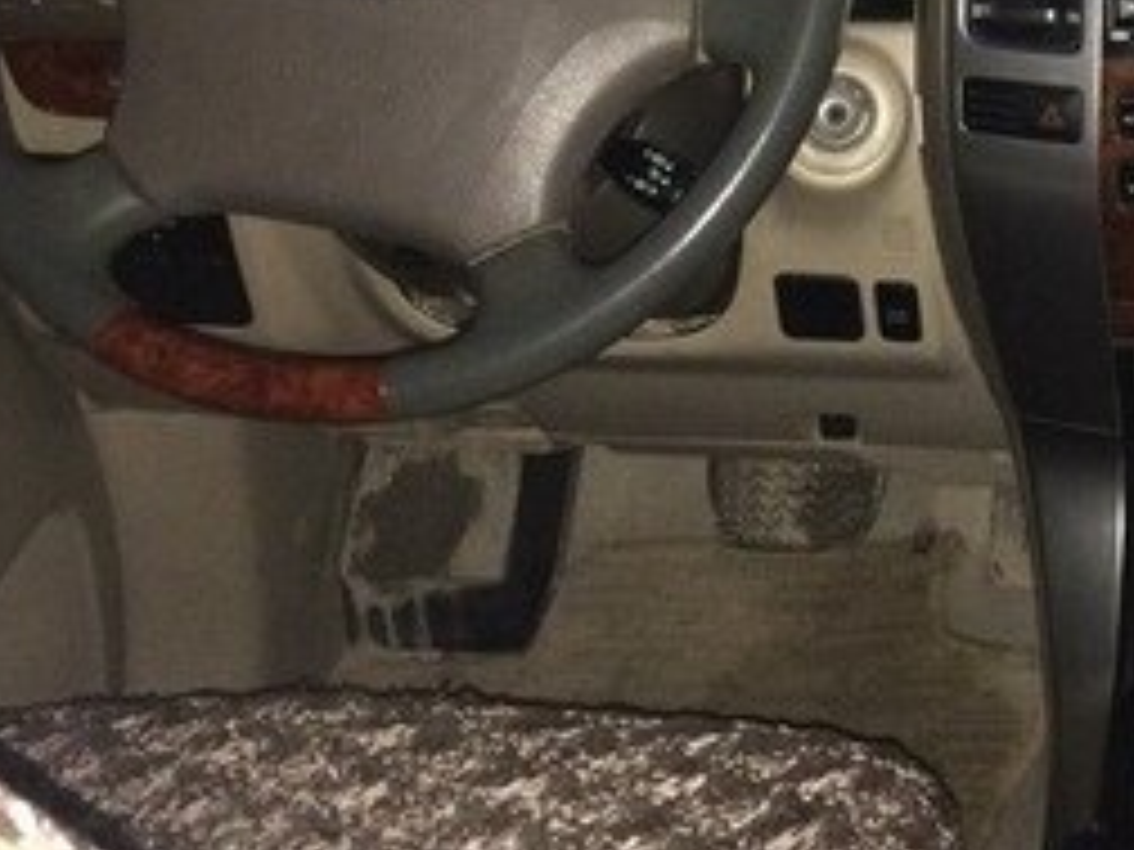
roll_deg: +2.7
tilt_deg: -15.6
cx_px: 1215
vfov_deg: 18.4
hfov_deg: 24.1
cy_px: -169
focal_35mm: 76
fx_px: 2490
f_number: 2.2
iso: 320
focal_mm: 4.15
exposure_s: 1/17
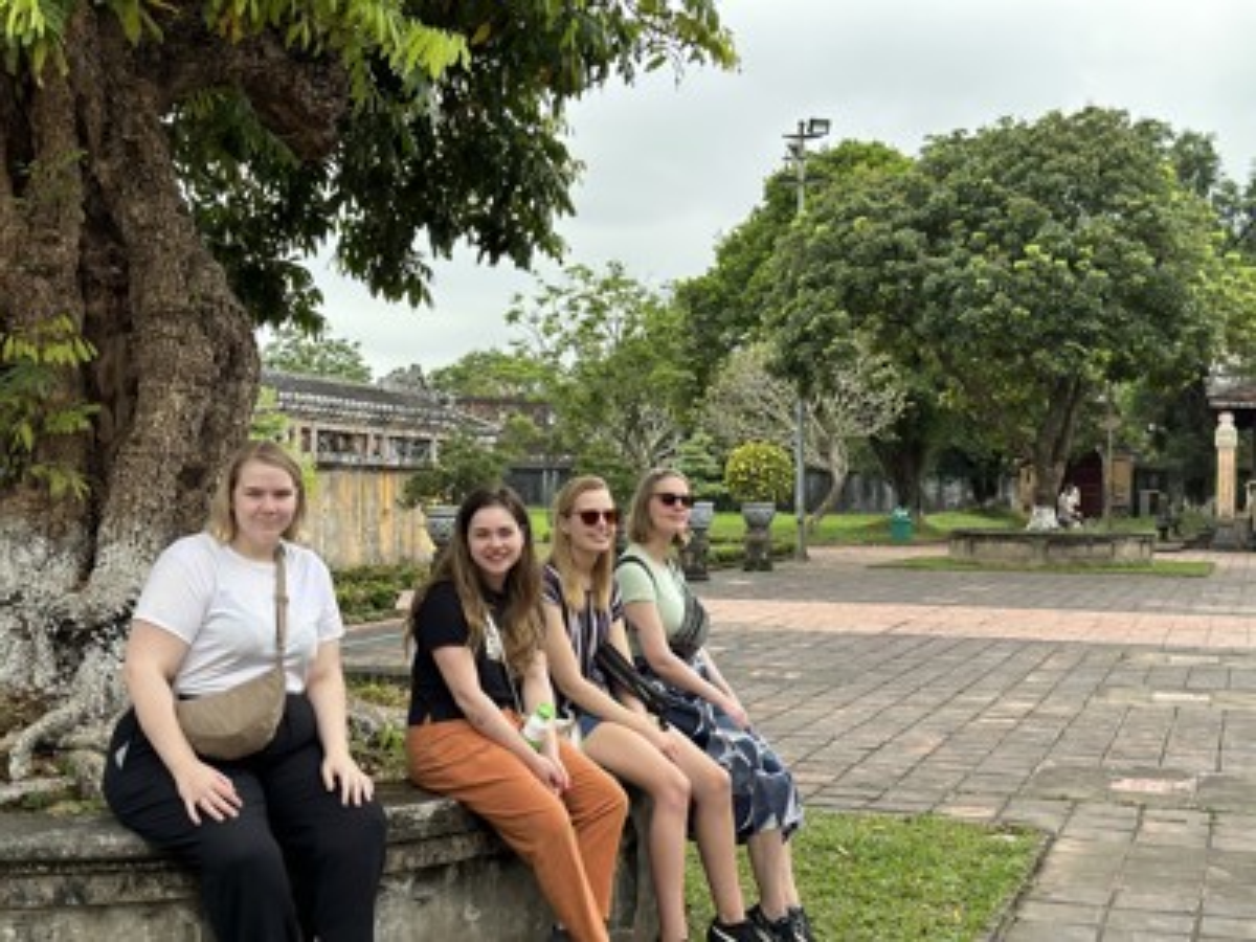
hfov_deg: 39.7
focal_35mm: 48
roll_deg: -0.6
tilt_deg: -0.1
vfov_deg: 30.3
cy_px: 471
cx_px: 628
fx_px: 1742
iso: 80
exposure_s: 1/1185
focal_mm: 6.86
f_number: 1.78
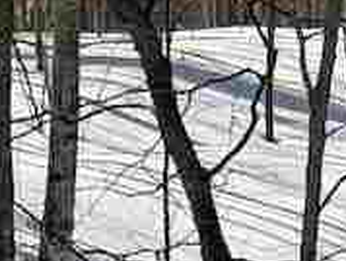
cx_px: 636
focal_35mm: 345
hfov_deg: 5.6
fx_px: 3453
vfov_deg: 4.3
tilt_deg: +1.2
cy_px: -82
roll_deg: -0.4
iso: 64
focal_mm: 6.76
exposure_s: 1/4587
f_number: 1.78
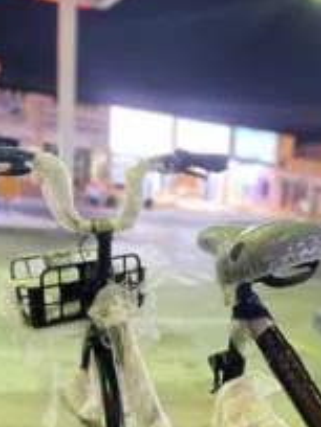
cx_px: 271
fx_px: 631
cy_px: 362
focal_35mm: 51
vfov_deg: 35.8
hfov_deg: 27.8
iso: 800
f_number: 1.8
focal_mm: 4.25
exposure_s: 1/25
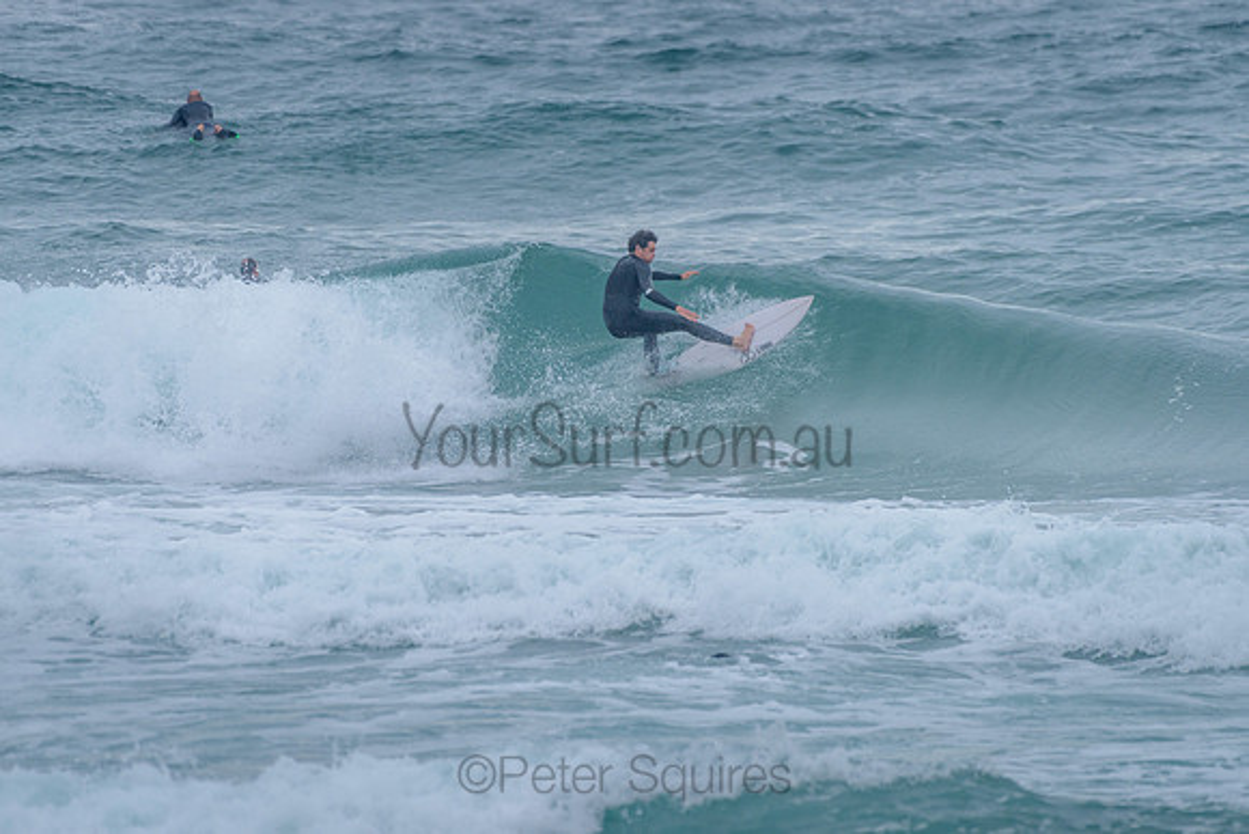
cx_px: 626
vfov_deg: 2.2
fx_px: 21264
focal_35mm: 613
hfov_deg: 3.4
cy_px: 324
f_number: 5.6
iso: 560
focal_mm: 500
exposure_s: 1/1250
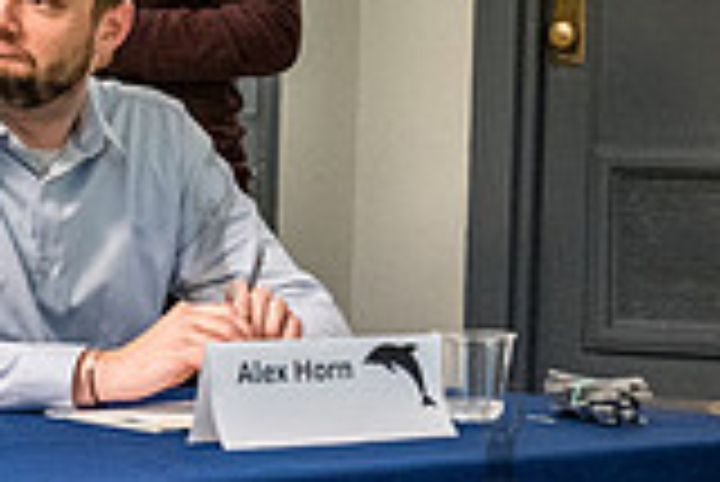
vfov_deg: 6.5
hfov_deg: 9.5
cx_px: -241
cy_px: 459
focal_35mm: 212
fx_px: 4244
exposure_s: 1/200
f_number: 4
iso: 5000
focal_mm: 53
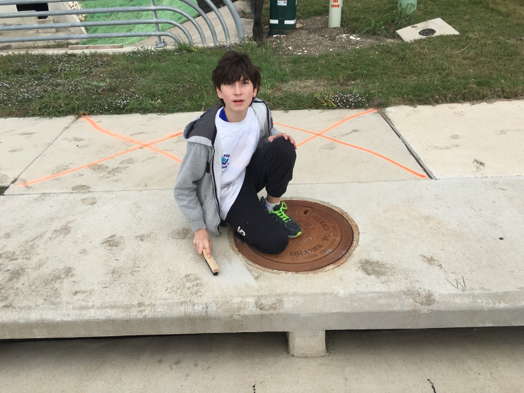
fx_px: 439
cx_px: 262
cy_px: 196
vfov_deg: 48.2
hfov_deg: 61.7
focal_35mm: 29
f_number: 2.2
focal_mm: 4.15
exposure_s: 1/938
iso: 25
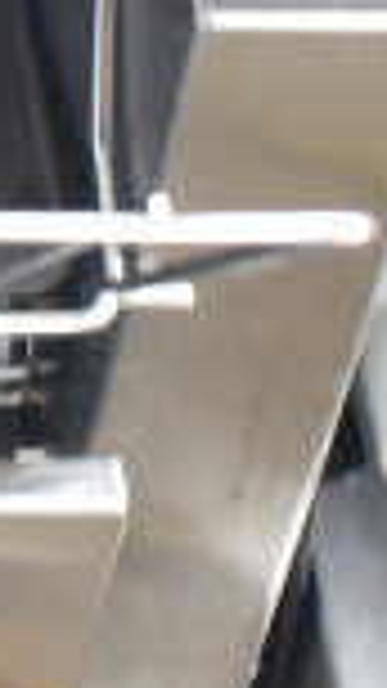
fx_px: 3778
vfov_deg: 10.4
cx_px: -598
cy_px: 110
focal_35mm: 207
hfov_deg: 5.6
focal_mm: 22
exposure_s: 1/40
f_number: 3.8
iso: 250
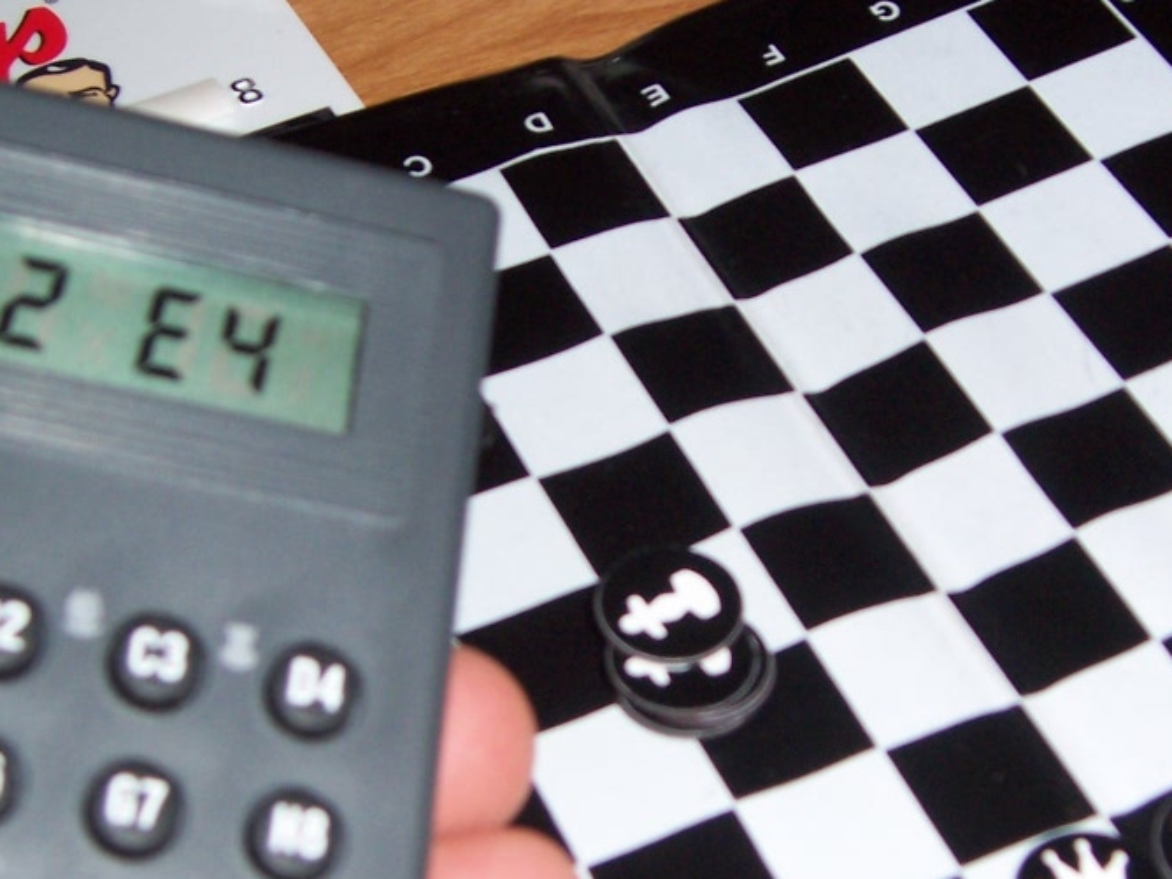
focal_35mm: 79
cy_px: 537
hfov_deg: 24.7
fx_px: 2675
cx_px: 677
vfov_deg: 18.6
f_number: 3.3
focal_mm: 7.3
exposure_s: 1/60
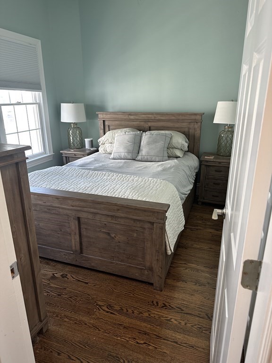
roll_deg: +1.7
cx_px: 136
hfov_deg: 56.8
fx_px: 251
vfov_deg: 71.6
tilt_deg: -18.2
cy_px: 182
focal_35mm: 24
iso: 125
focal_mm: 6.86
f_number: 1.78
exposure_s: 1/60
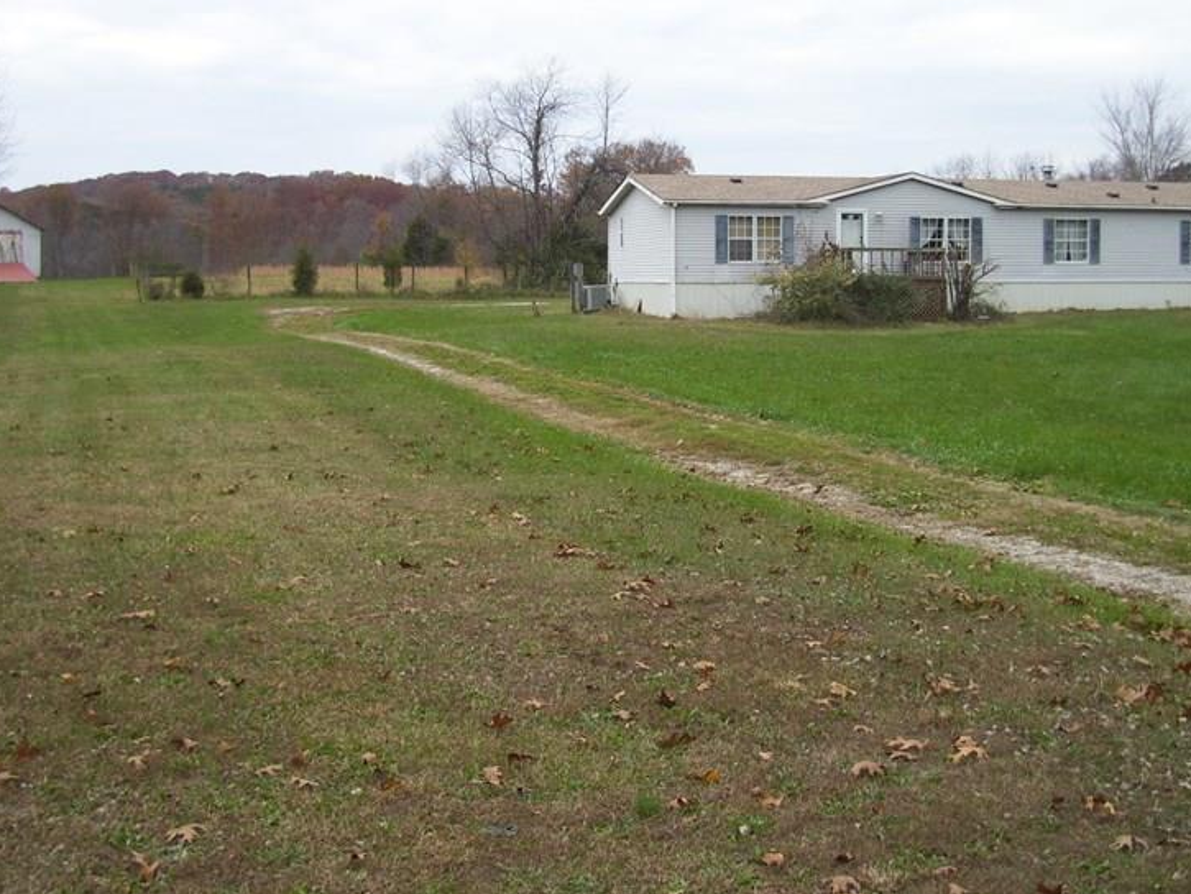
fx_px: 1652
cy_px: 342
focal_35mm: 48
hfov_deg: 39.5
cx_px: 701
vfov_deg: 30.2
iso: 80
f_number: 2.9
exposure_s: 1/320
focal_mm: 5.7
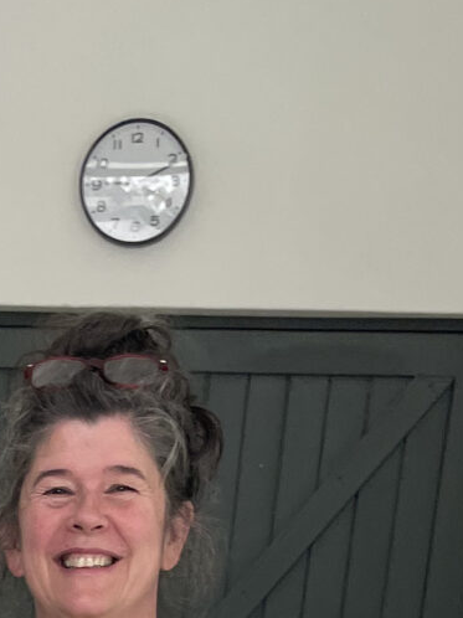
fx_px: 1910
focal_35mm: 107
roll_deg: -2.4
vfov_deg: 15.1
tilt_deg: -18.2
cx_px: -138
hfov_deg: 13.3
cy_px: 1224
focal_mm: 4.2
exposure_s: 1/369
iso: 32
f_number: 1.6
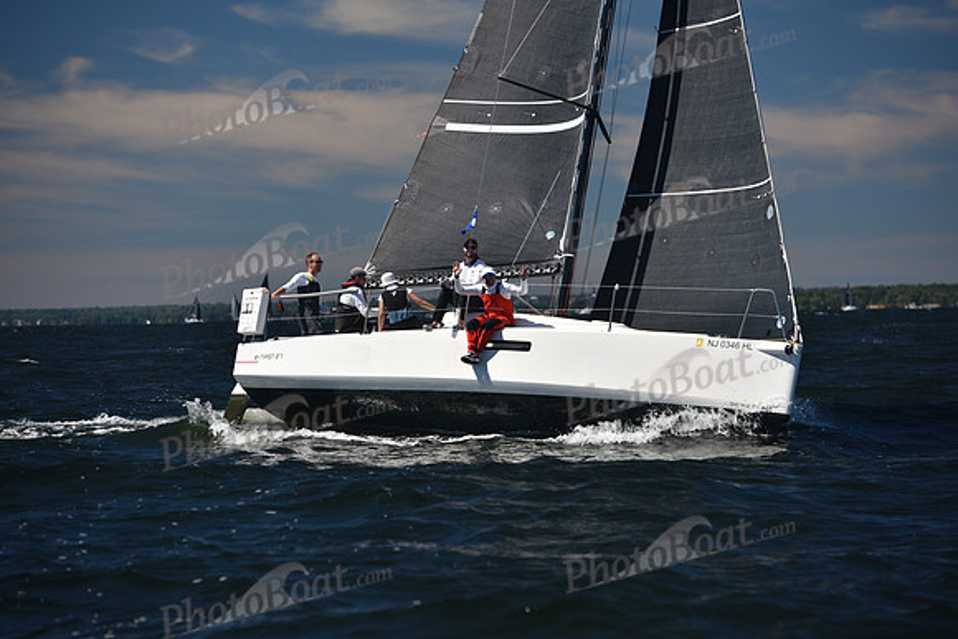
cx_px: 479
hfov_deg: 12.4
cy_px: 320
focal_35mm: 165
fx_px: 4392
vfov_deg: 8.3
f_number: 4.5
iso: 200
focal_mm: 165
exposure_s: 1/1000
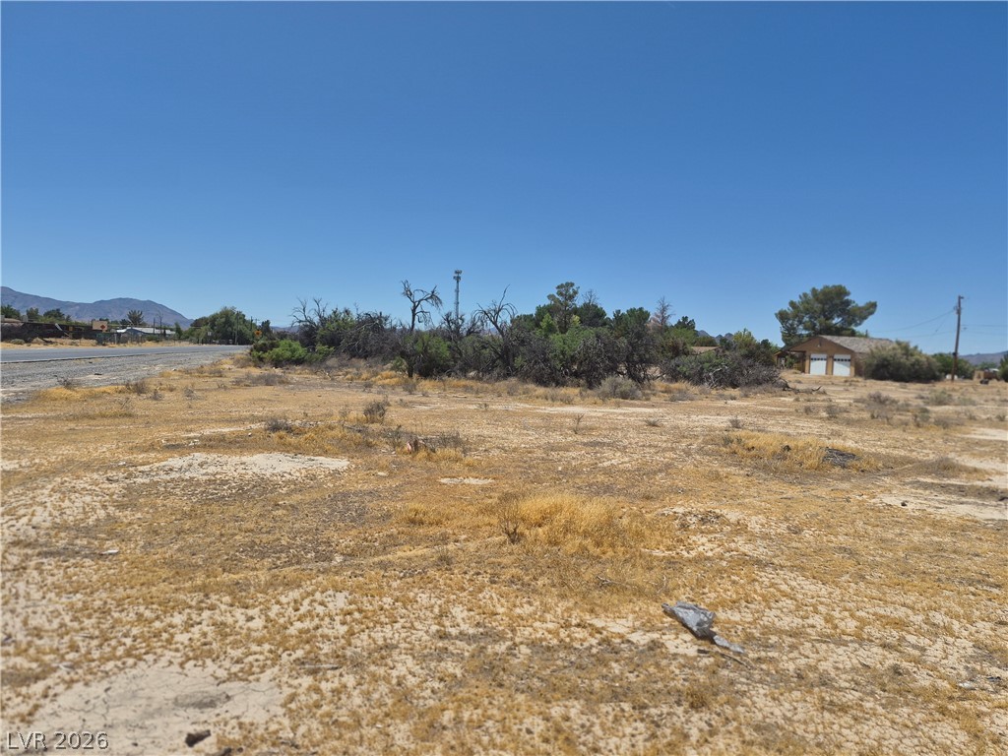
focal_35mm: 23
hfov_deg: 73.9
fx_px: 670
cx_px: 504
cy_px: 378
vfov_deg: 58.9
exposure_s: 1/7696
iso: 64
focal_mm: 5.4
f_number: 1.8
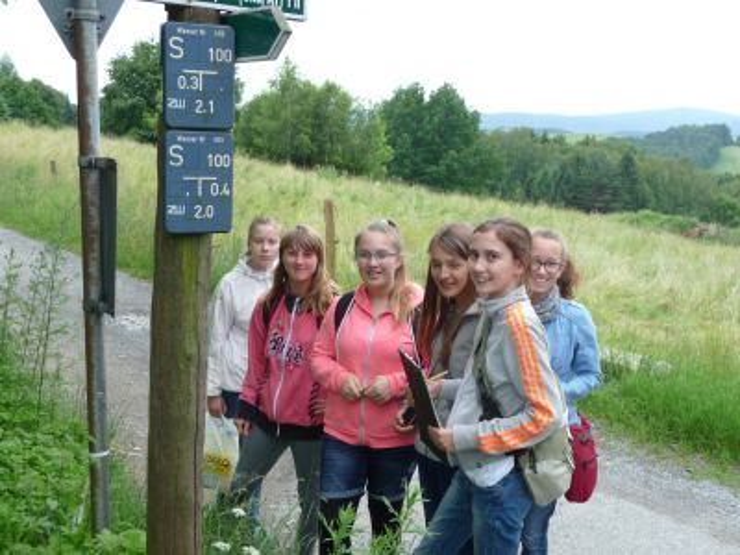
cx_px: 370
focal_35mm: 45
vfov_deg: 32.2
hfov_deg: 42.1
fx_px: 962
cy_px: 278
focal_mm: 7.6
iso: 100
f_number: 4.1
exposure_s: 1/200
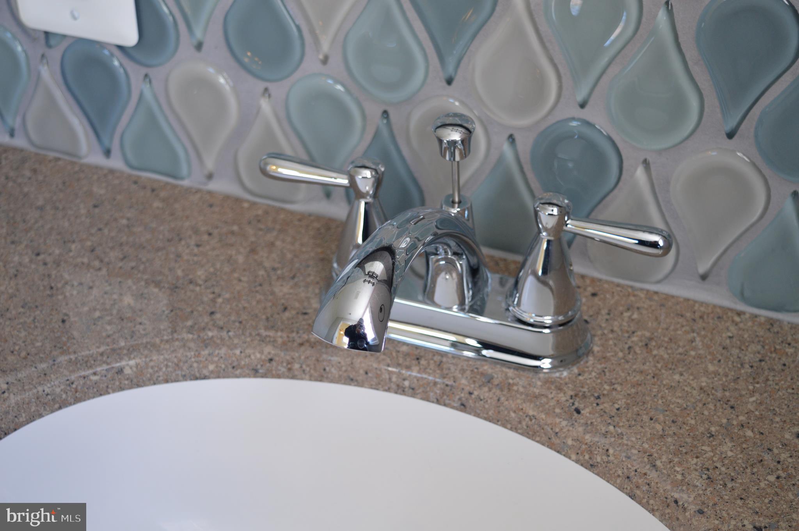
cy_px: 266
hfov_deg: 37.9
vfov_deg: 25.7
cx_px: 400
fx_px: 1164
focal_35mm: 52
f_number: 4.5
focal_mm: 35
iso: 500
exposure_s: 1/60
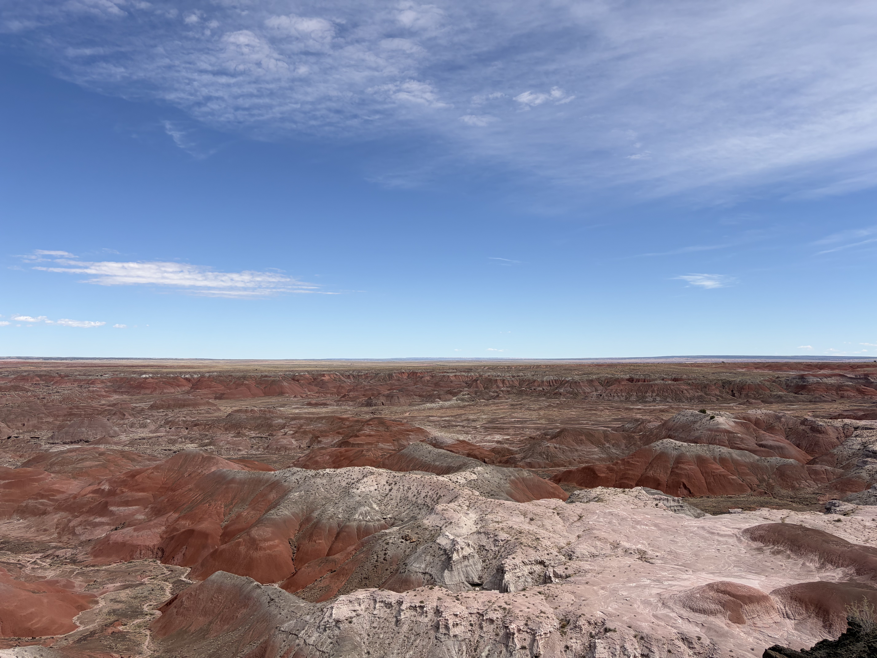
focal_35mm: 26
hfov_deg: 67.3
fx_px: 659
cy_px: 329
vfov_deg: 53.1
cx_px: 438
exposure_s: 1/4608
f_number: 1.6
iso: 50
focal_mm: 5.96
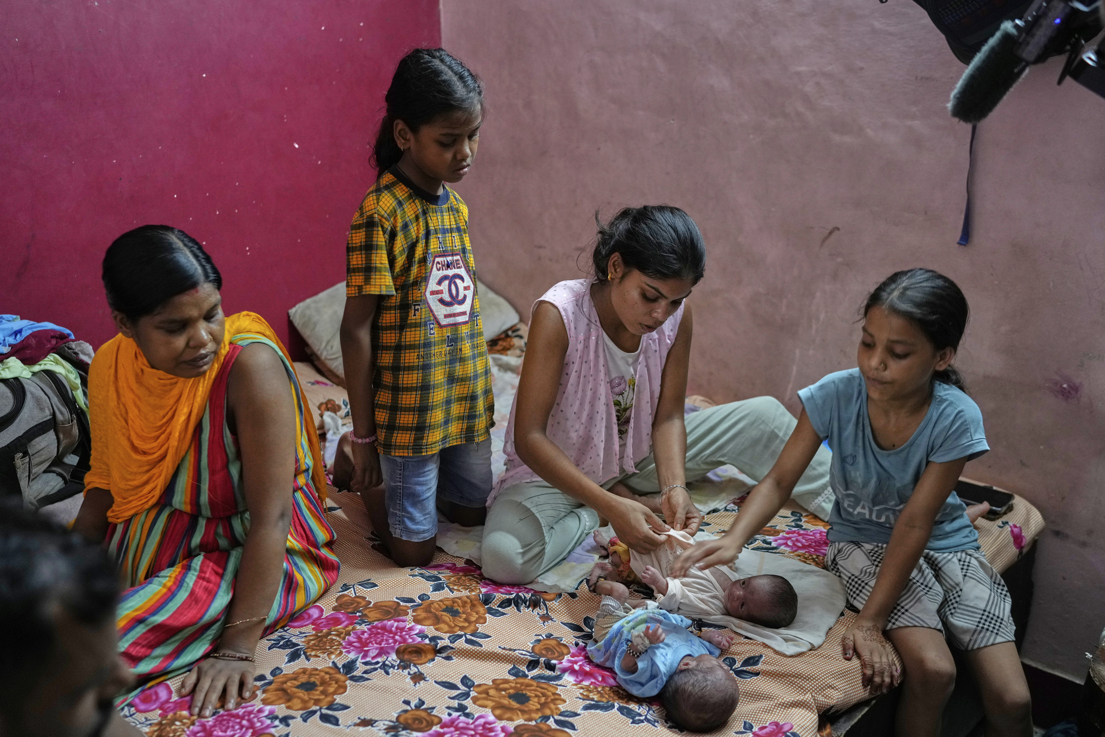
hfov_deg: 54.4
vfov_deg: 37.9
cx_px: 552
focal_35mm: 35
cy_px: 368
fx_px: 1074
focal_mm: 35
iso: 1600
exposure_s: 1/80
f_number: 2.2
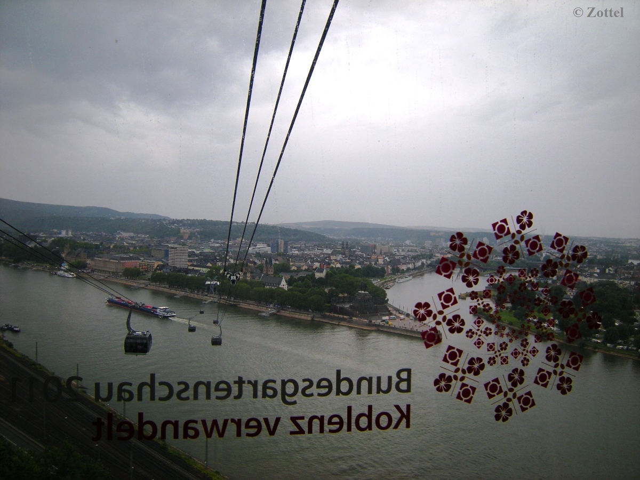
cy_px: 240
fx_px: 518
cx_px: 320
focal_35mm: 28
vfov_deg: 49.7
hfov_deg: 63.4
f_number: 5.6
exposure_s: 1/150
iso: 64
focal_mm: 4.7
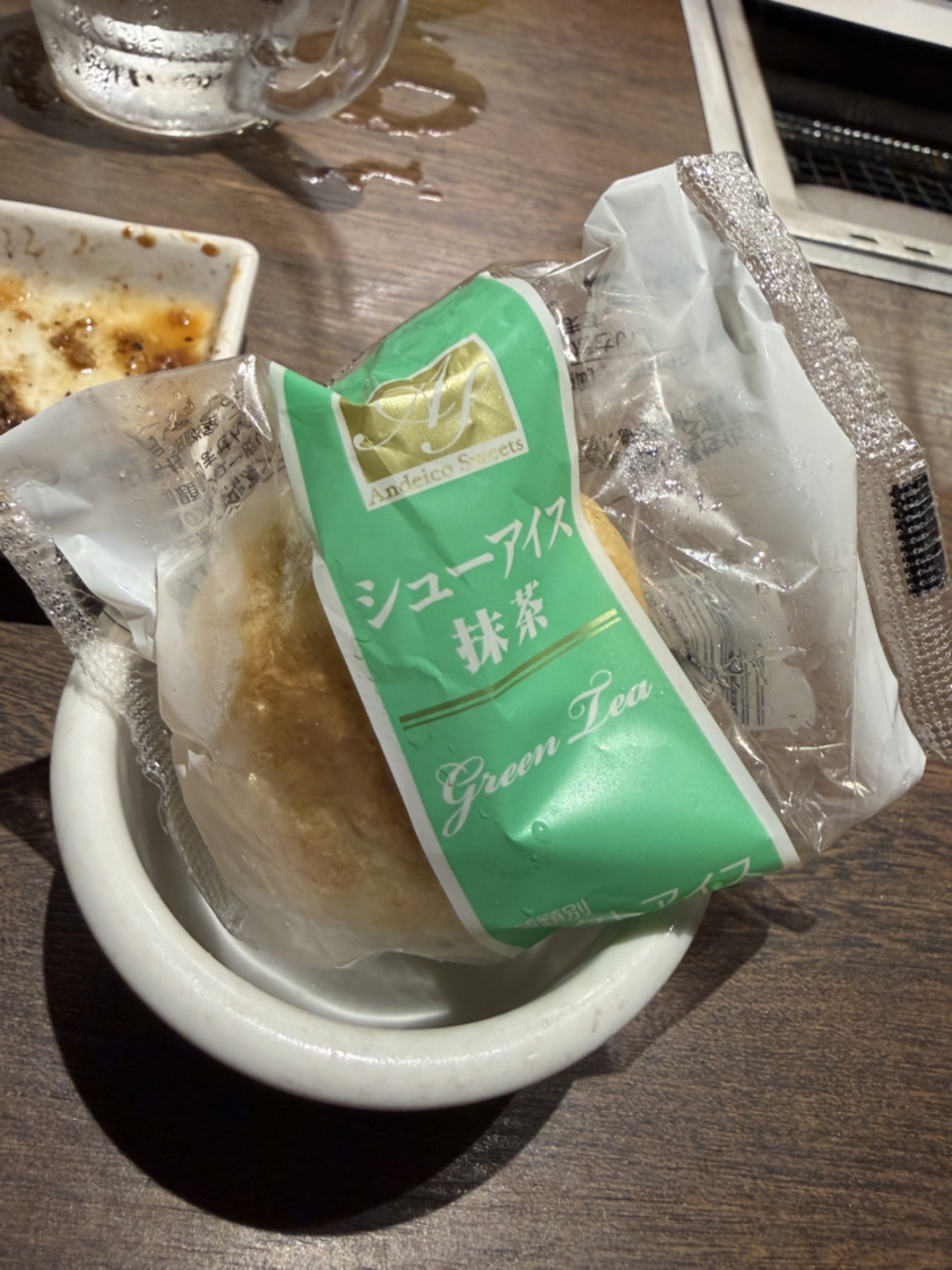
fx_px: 953
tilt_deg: -48.0
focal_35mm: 26
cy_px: 635
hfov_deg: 53.1
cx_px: 476
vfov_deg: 67.3
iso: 160
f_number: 2.2
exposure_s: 1/100
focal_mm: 2.22
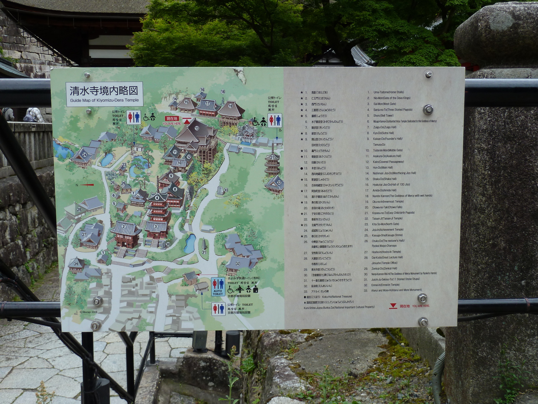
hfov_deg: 50.1
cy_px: 202
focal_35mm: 37
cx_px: 269
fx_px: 575
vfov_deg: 38.7
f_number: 3.6
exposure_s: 1/100
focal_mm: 6.1
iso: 80
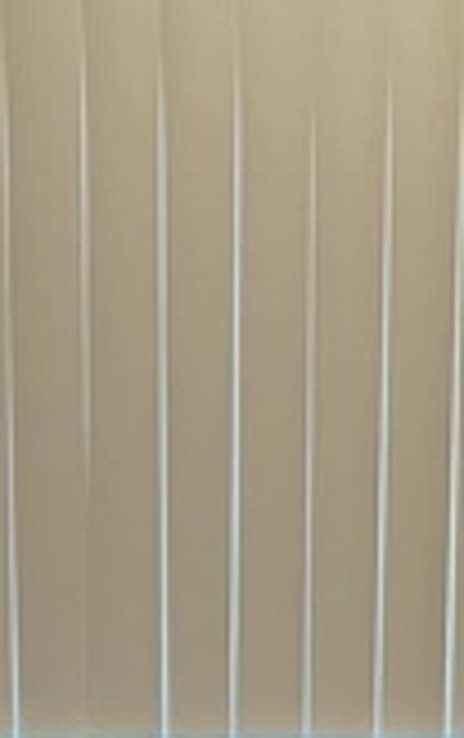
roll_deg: -1.9
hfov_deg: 11.5
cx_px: 554
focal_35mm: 112
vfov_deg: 17.9
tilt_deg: -12.9
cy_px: 808
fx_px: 2258
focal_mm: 5.1
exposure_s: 1/60
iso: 100
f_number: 1.6
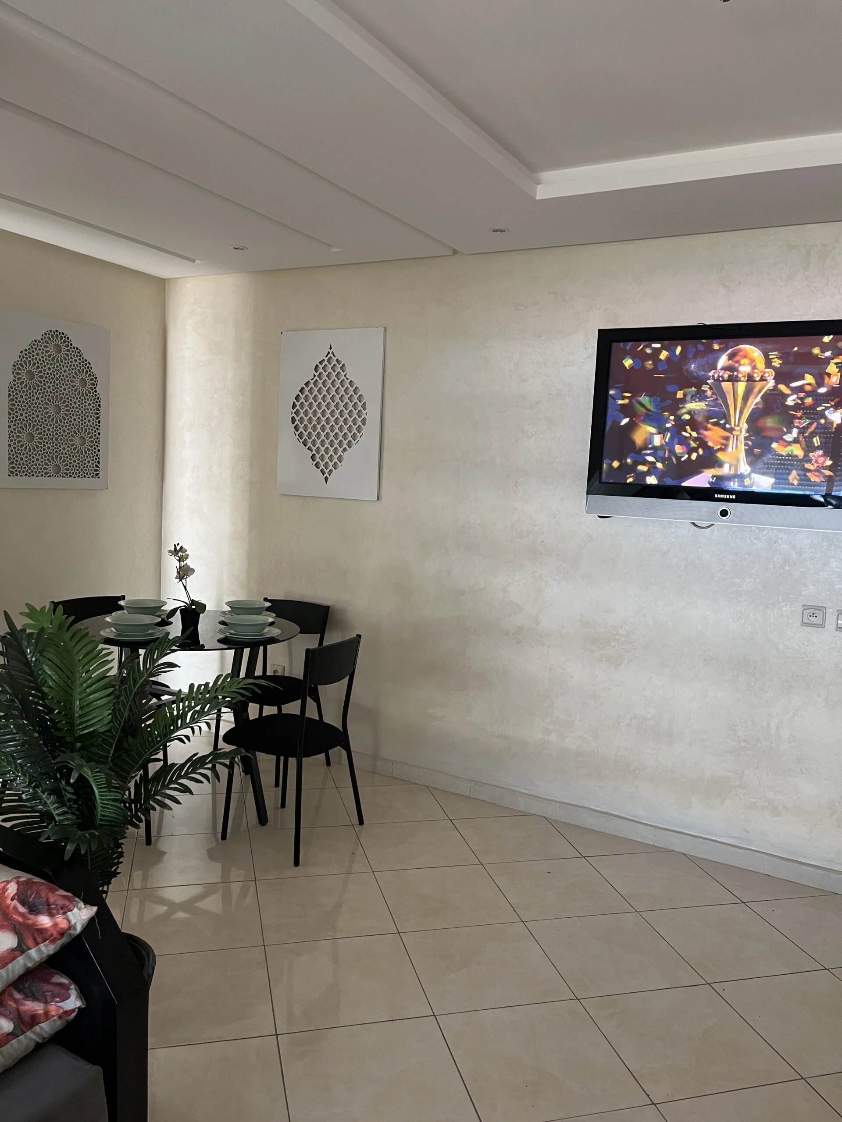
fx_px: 843
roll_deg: -2.4
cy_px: 561
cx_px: 421
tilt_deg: -4.1
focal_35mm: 26
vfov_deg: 67.3
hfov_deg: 53.1
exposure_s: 1/71
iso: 125
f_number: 1.6
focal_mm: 5.1
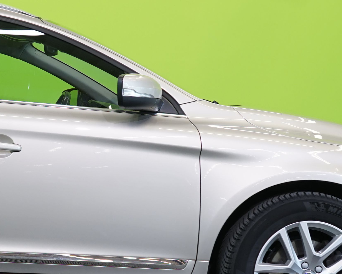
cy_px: 178
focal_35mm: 112
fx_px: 1134
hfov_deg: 16.6
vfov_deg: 13.7
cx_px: -41
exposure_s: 1/40
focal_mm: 33
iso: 400
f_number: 5.6
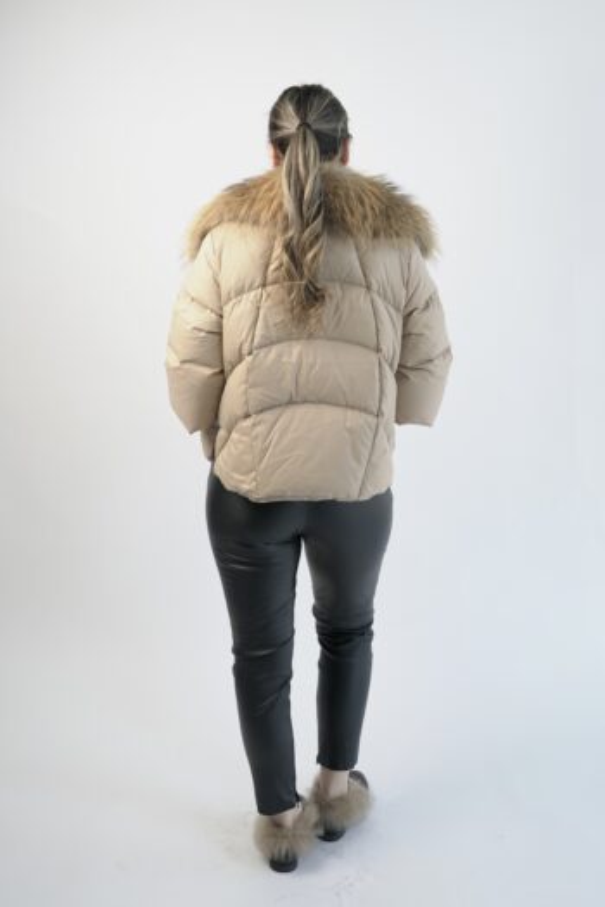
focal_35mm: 40
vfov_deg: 48.5
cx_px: 302
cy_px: 454
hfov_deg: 33.4
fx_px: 1008
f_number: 4
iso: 400
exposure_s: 1/250
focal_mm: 40
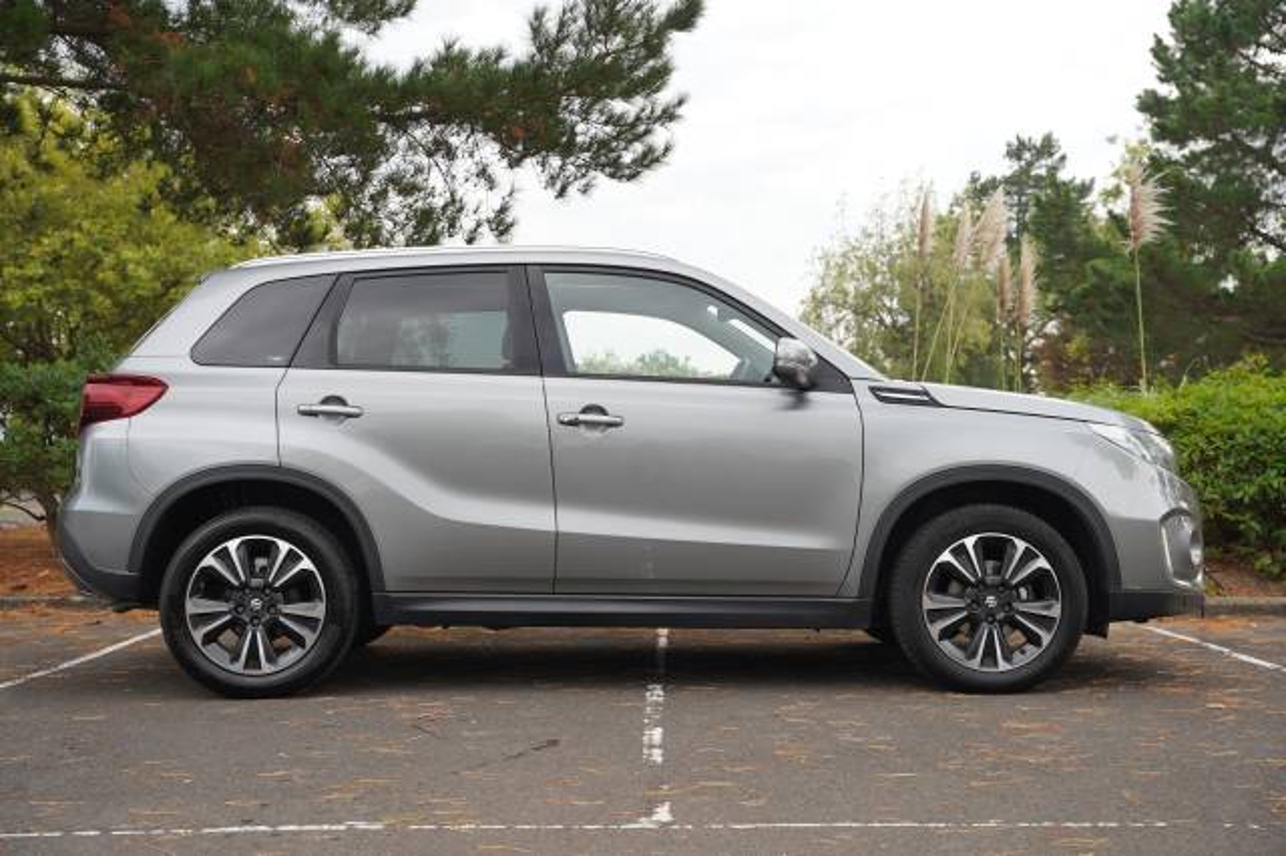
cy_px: 428
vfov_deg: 28.7
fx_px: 1674
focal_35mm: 47
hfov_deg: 42.0
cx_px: 643
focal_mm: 46.9
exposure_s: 1/60
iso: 160
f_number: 4
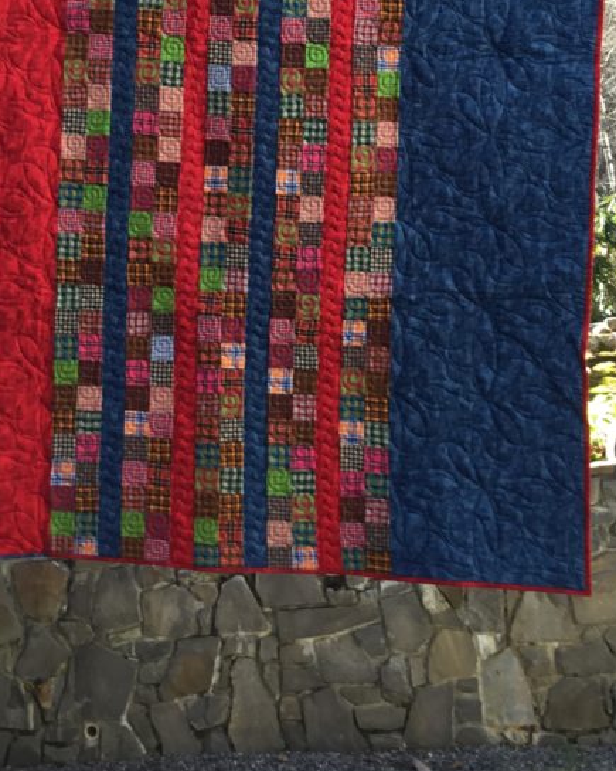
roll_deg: +3.5
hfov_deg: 26.6
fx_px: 1299
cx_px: 227
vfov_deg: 31.9
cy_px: 128
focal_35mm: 57
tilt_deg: +12.9
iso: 40
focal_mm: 3.3
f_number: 2.4
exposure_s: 1/120
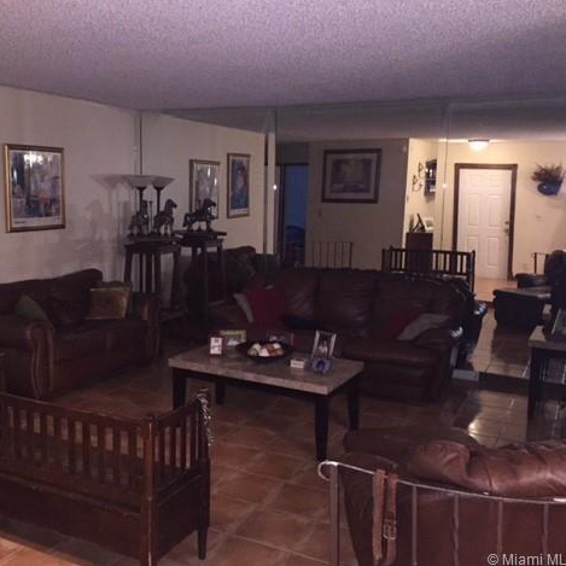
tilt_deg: -7.8
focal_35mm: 35
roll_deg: -1.7
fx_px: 647
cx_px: 266
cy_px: 281
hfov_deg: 47.2
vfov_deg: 47.2
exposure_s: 1/16
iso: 320
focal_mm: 4.15
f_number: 2.2
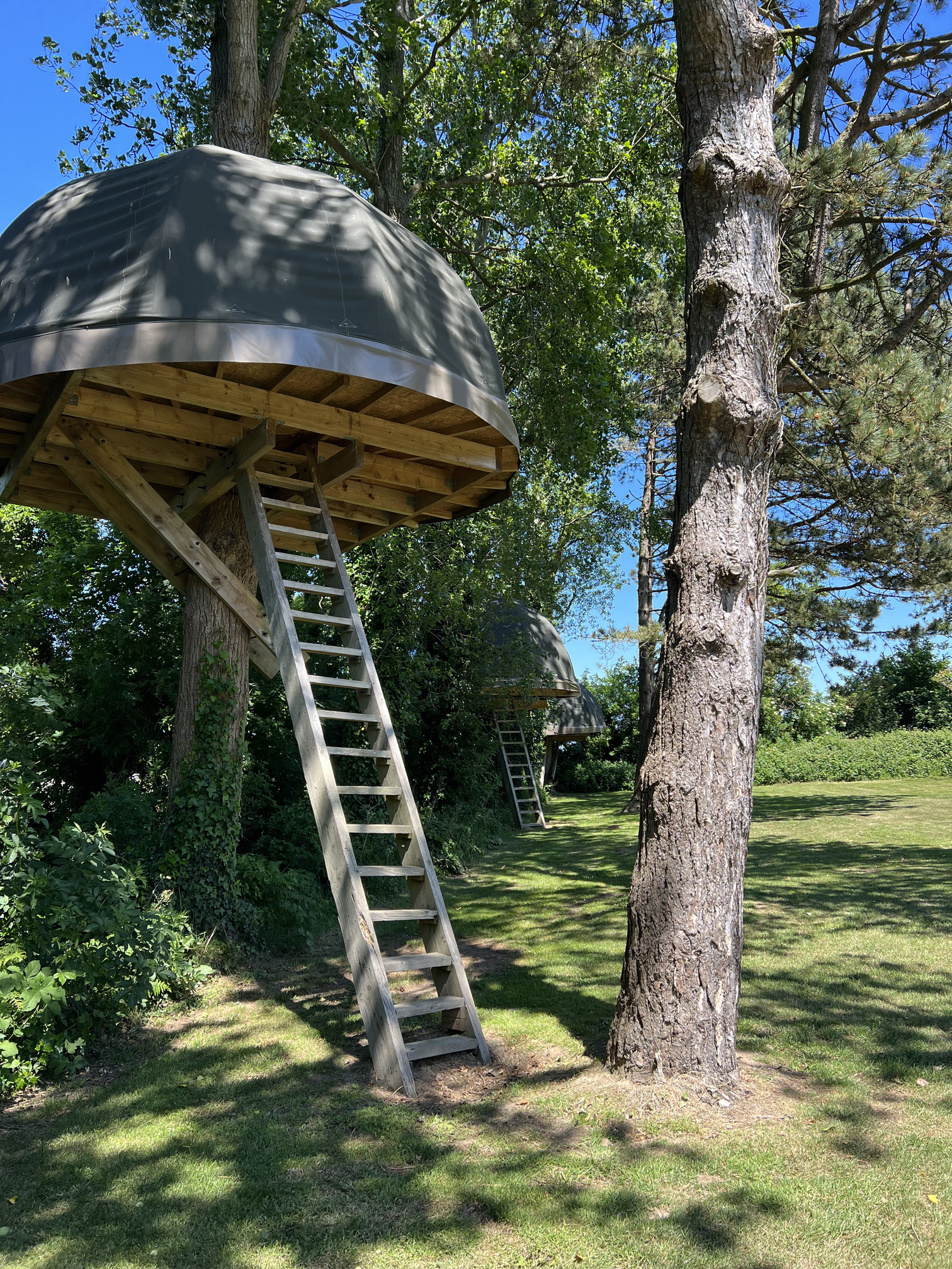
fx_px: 953
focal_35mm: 26
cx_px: 476
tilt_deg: +7.3
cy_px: 634
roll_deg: +1.4
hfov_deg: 53.1
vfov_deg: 67.3
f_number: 1.5
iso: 50
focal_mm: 5.7
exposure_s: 1/840
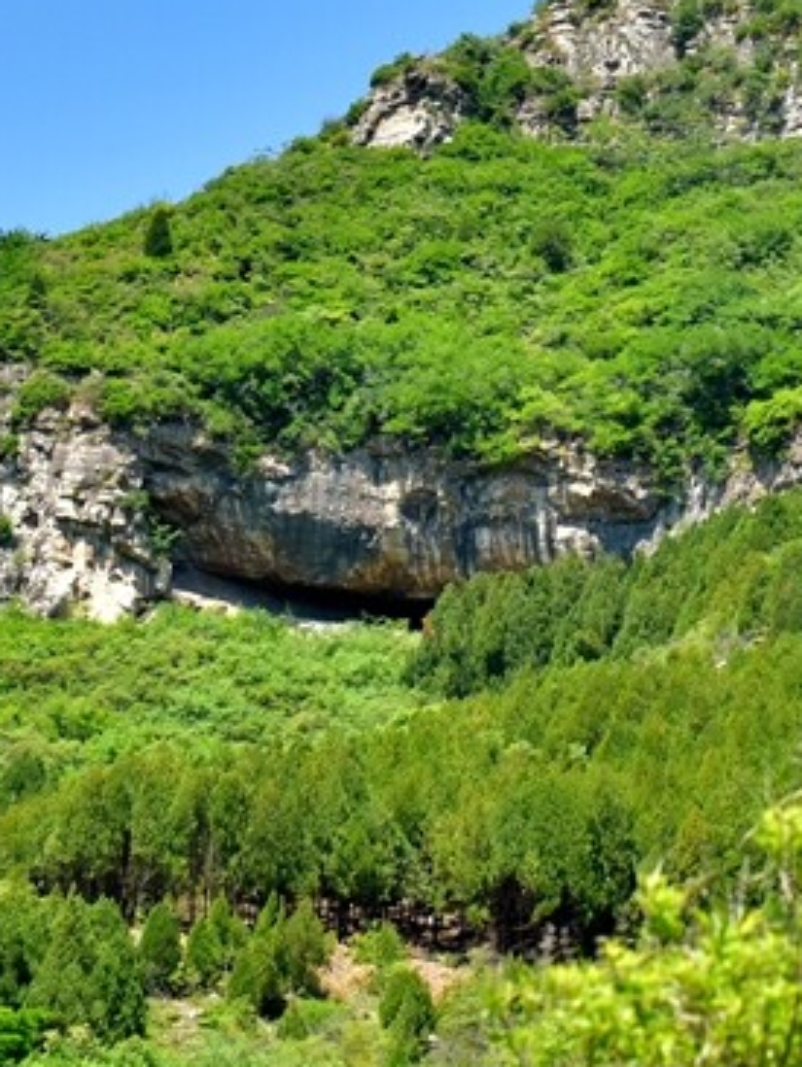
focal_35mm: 177
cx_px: 999
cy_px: 178
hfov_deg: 8.3
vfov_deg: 11.1
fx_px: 5461
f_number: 8
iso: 1000
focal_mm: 50
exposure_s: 1/1000
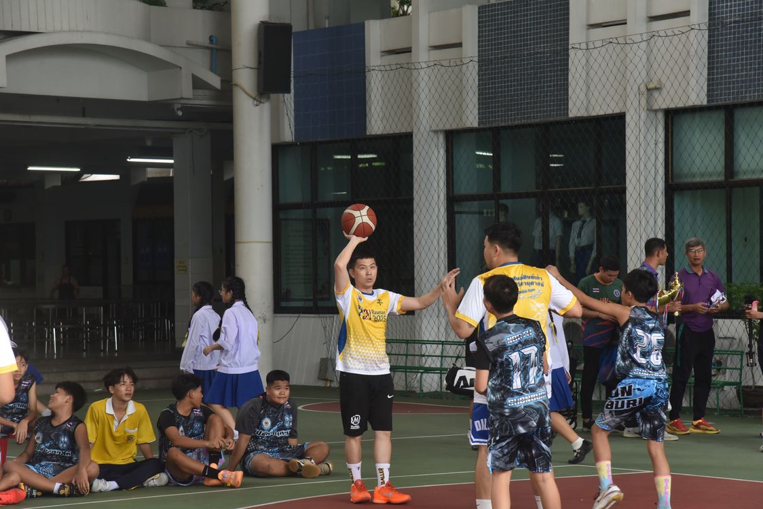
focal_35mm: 120
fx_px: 2544
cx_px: 382
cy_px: 254
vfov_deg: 11.4
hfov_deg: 17.1
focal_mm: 120
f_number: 5.6
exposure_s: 1/320
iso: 2000
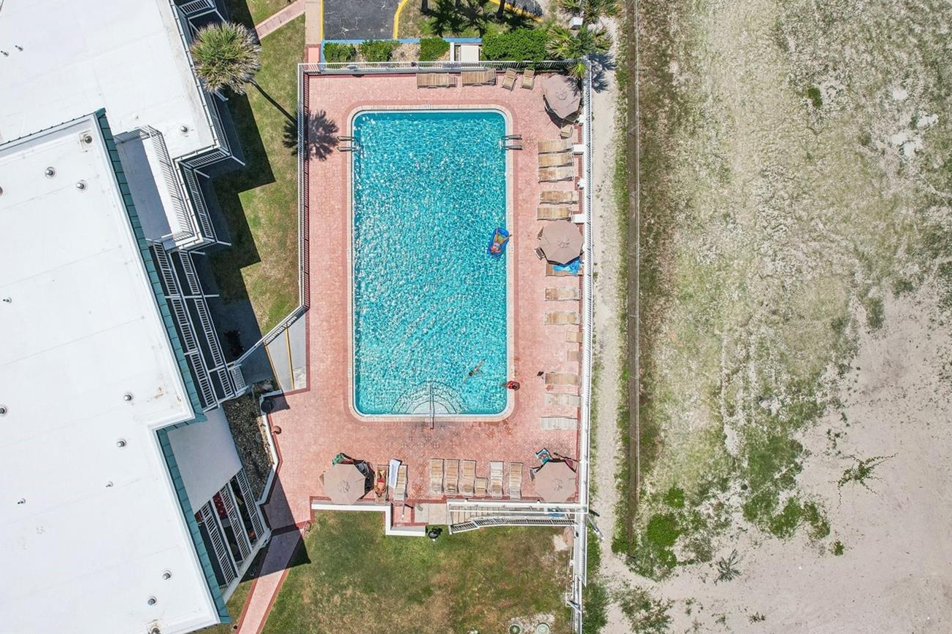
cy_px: 287
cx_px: 421
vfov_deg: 47.9
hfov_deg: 67.2
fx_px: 714
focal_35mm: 27
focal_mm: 8.4
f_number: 2.8
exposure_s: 1/8000
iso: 120
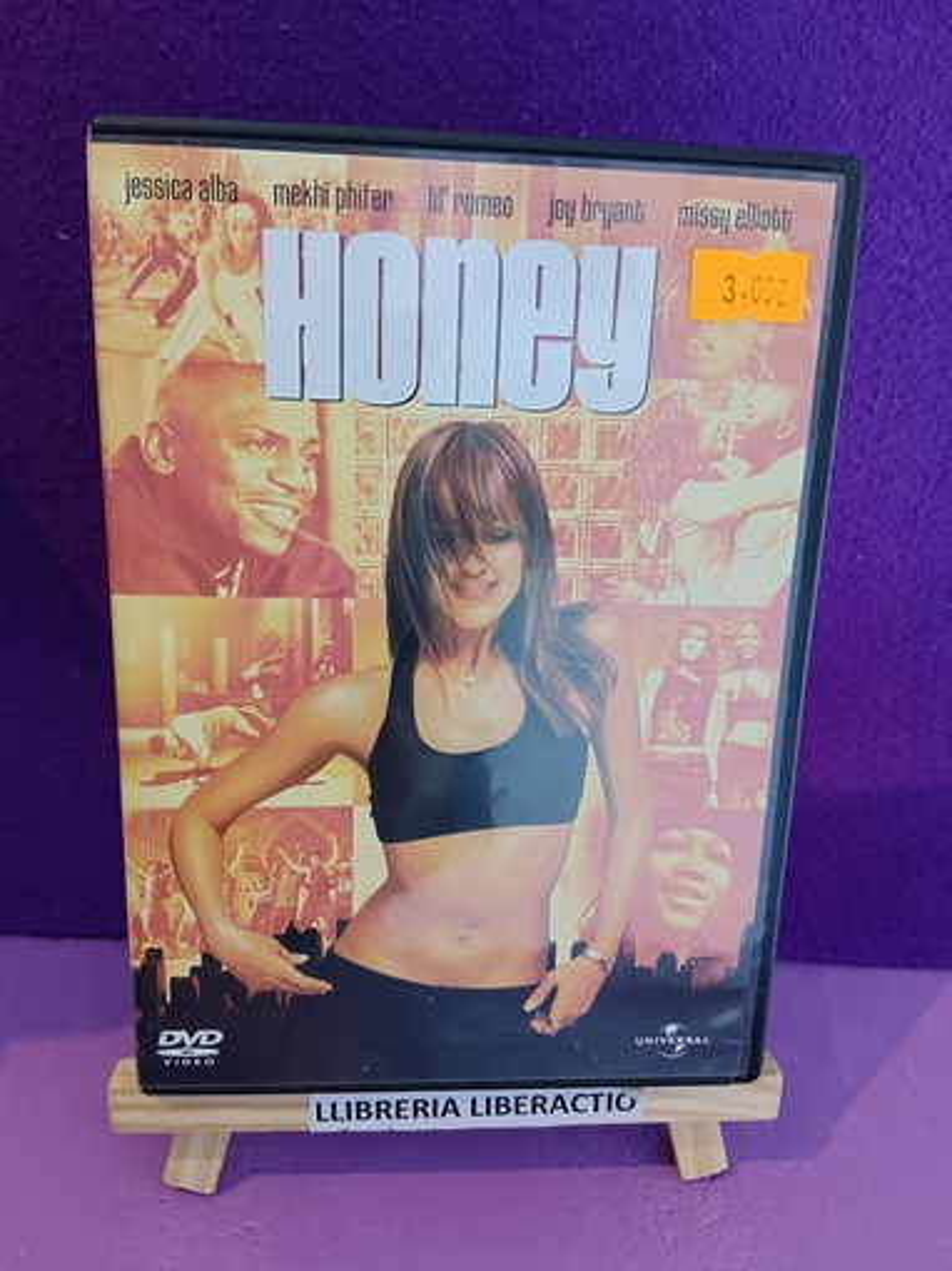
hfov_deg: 53.0
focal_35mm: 26
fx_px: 954
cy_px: 636
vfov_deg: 67.3
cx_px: 476
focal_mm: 3.96
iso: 487
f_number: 1.8
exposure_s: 1/100
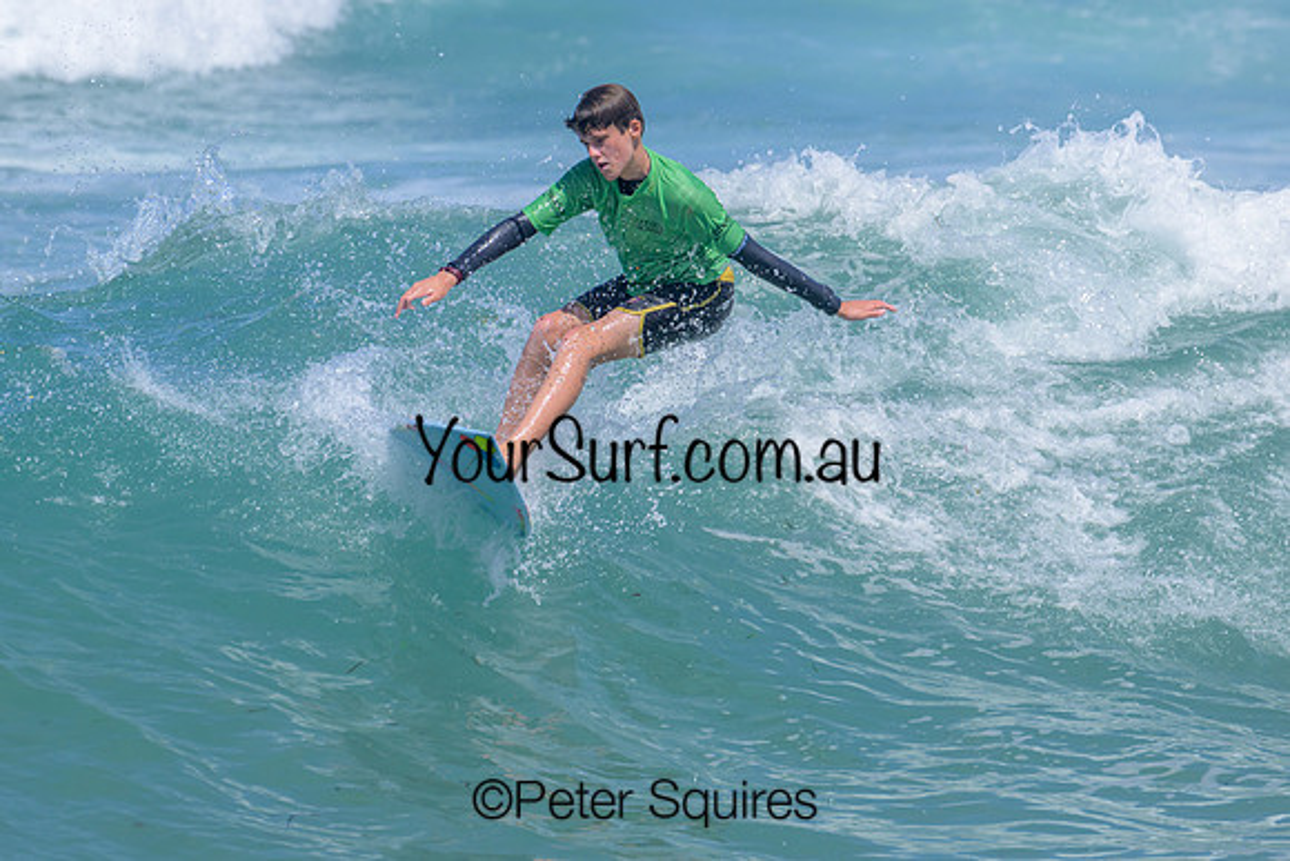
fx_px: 24765
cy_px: 451
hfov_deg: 3.0
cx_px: 600
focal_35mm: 691
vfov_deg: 2.0
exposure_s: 1/2000
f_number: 11
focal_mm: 580
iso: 800
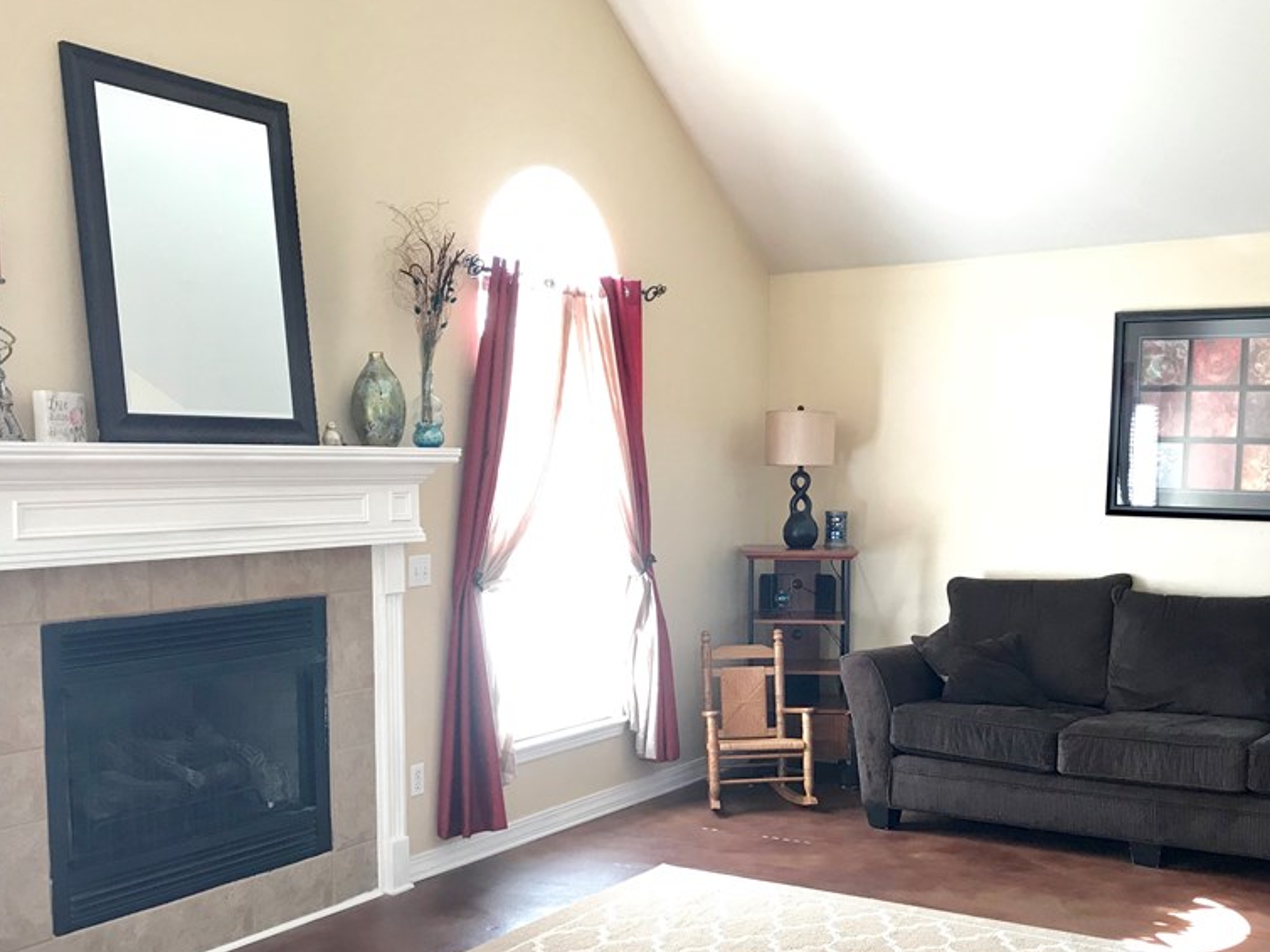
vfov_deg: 37.5
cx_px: 706
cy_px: 594
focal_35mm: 38
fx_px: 1394
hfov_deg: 48.9
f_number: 1.8
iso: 40
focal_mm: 3.99
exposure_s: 1/24
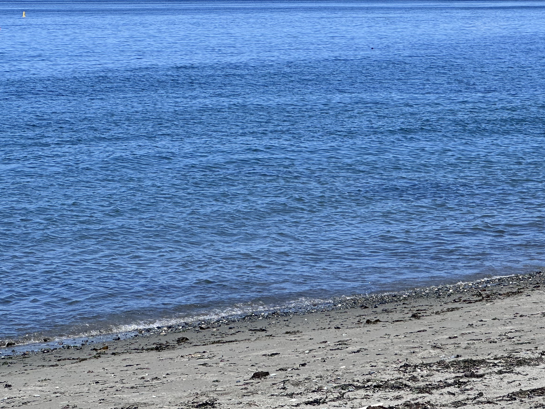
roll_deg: +0.6
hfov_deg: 14.7
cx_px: 334
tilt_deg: -4.3
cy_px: 155
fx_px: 2110
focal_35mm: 134
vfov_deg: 11.1
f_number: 2.8
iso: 32
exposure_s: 1/1033
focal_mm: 9
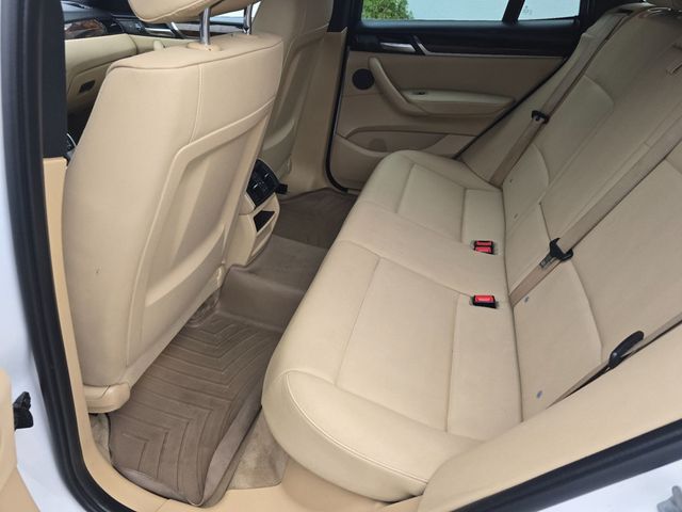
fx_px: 453
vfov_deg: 58.9
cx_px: 341
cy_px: 256
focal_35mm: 23
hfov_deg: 73.9
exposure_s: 1/180
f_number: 1.7
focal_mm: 6.3
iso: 160
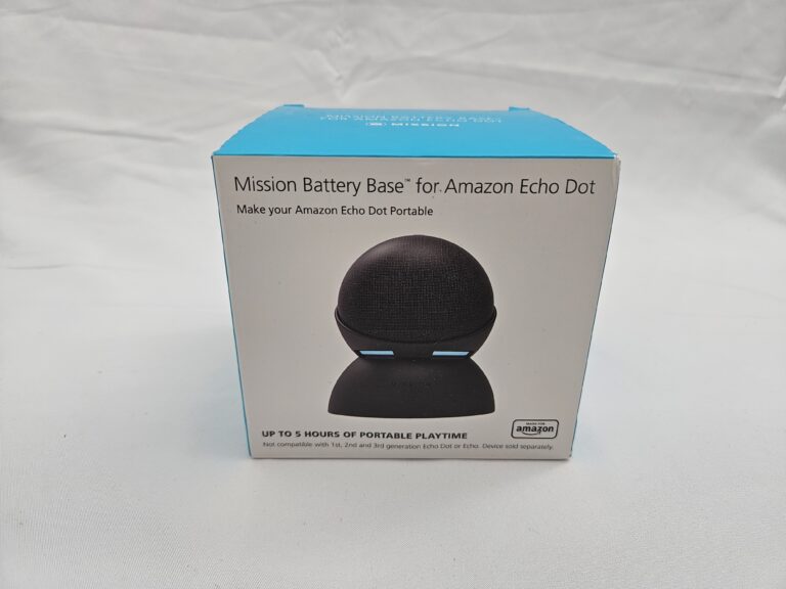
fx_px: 522
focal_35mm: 23
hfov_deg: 73.9
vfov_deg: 58.9
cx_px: 393
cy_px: 294
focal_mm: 5.4
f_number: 1.8
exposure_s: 1/147
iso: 25
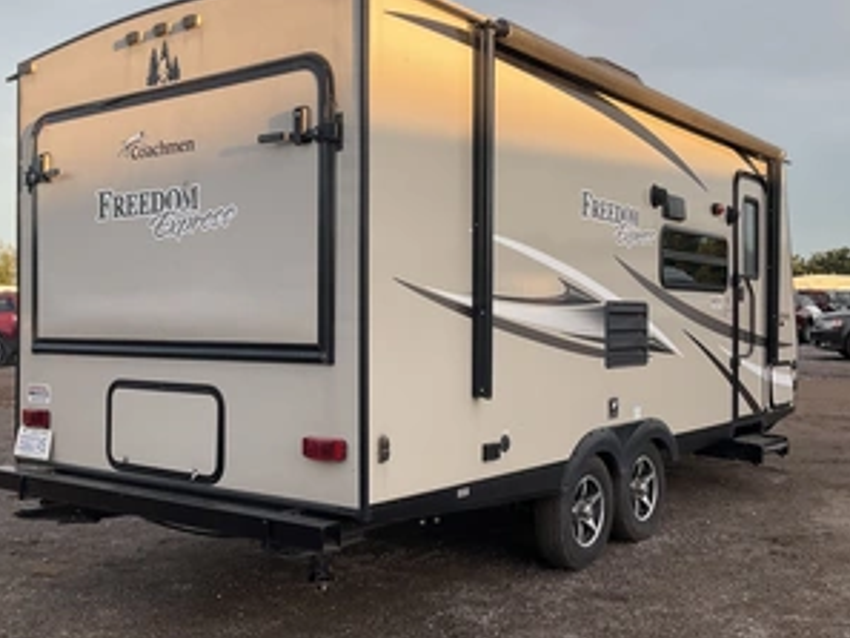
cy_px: 312
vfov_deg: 36.8
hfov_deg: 47.8
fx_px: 958
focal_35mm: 39
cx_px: 398
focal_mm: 3
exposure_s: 1/273
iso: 25
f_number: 1.8
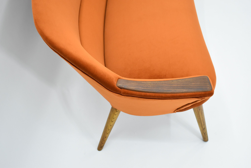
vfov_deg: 29.9
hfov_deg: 43.6
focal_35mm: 45
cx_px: 126
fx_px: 314
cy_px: 84
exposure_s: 1/125
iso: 2200
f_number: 4.2
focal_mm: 30
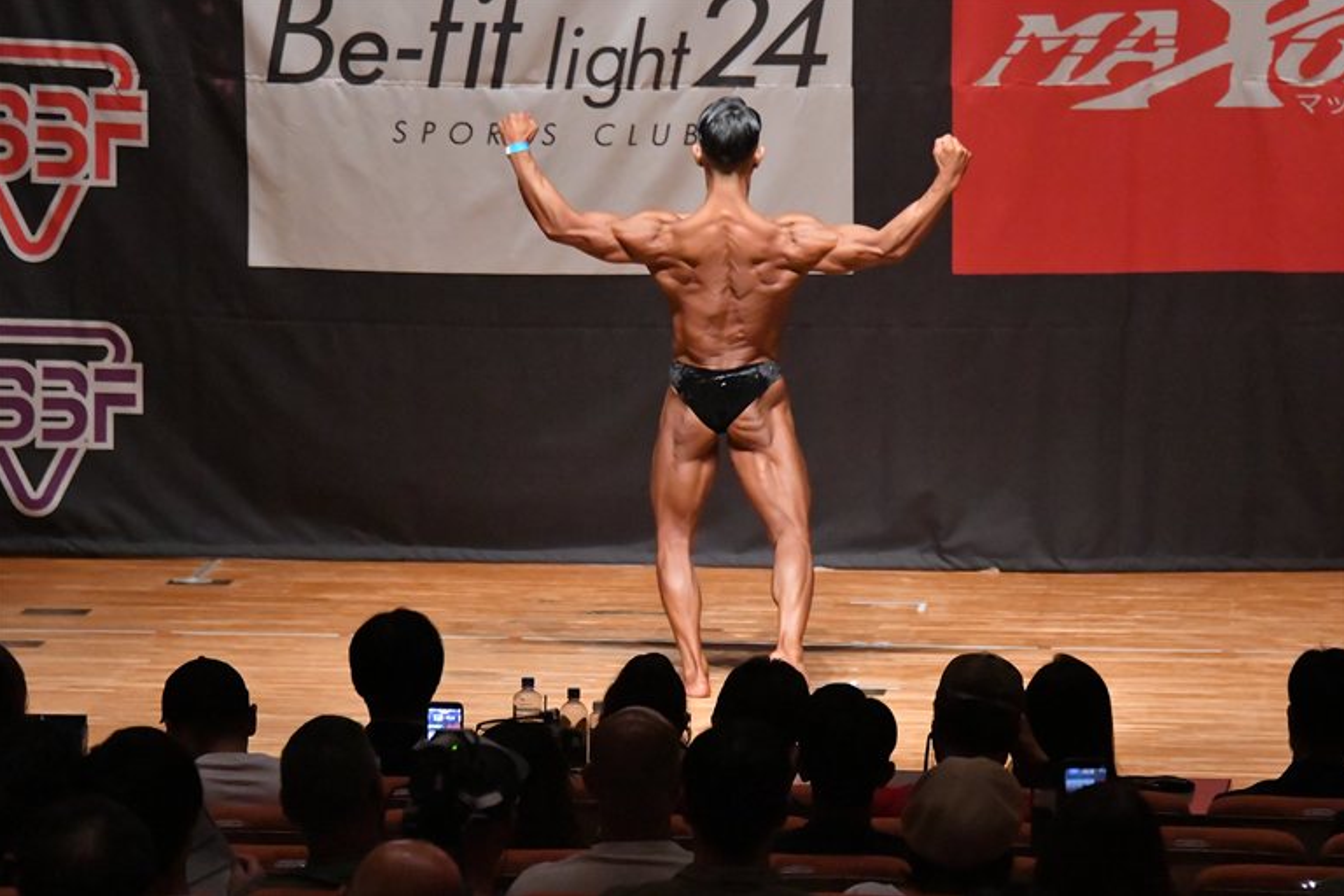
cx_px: 675
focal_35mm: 219
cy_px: 446
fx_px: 8175
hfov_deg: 9.4
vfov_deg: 6.3
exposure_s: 1/400
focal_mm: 145
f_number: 5.6
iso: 12800
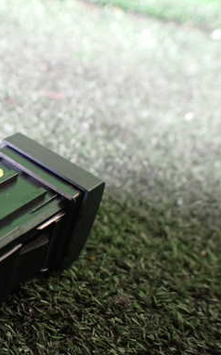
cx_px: -29
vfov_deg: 40.3
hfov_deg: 23.9
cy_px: 201
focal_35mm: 50
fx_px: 483
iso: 800
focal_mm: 5.4
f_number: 2.3
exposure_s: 1/80
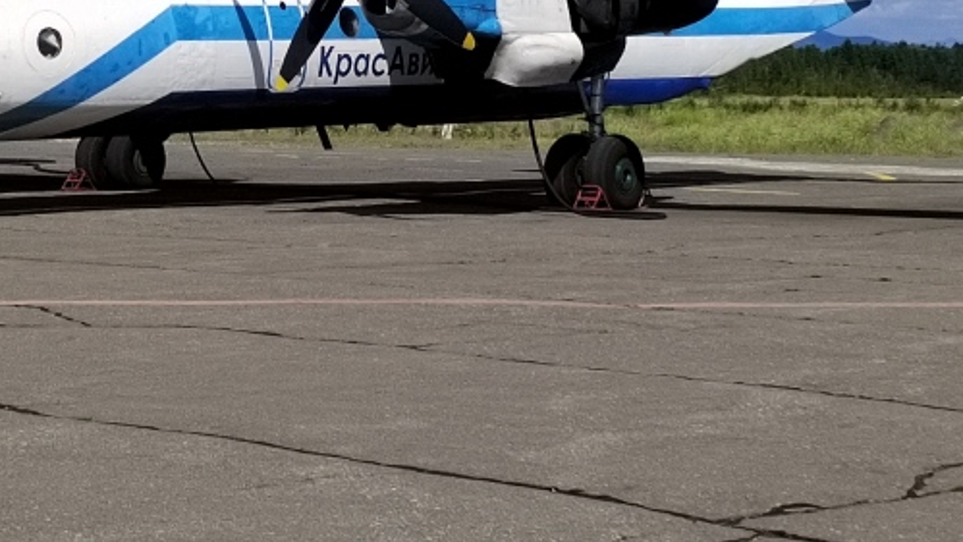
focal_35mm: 105
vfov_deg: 11.5
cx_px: 372
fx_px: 2682
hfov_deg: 20.3
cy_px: 28
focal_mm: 5.52
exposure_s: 1/2683
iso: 206
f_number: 1.9
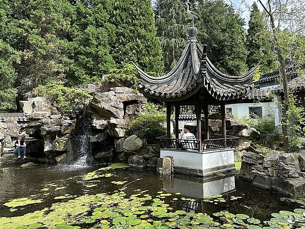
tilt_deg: +3.8
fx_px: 238
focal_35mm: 27
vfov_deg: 51.3
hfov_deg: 65.2
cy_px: 103
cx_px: 168
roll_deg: +0.6
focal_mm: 6.86
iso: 80
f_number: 1.78
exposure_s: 1/1040
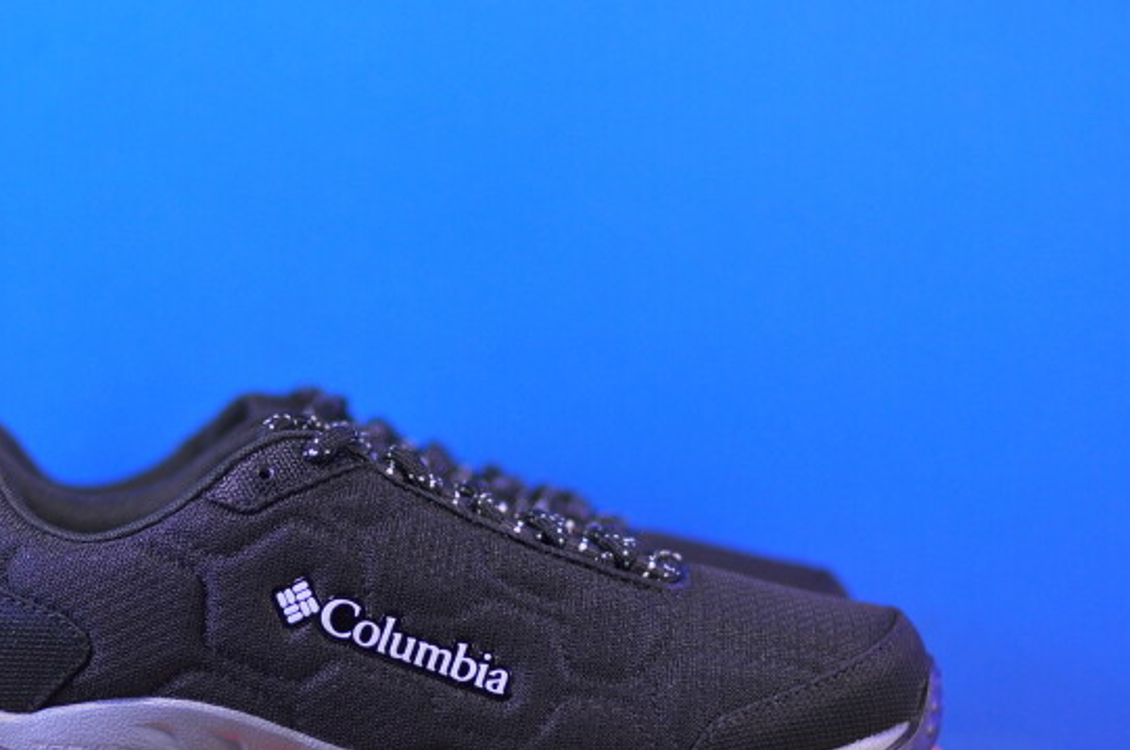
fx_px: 3479
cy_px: 400
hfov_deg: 18.4
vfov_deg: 12.3
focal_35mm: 111
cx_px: 382
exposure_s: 1/320
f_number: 2
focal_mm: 50
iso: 250
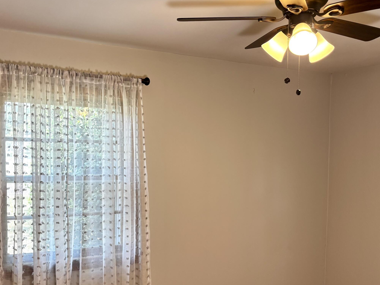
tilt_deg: -3.5
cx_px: 175
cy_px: 181
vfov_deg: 36.6
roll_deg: -0.5
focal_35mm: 39
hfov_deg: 47.8
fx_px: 428
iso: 125
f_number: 1.6
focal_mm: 5.96
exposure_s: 1/120
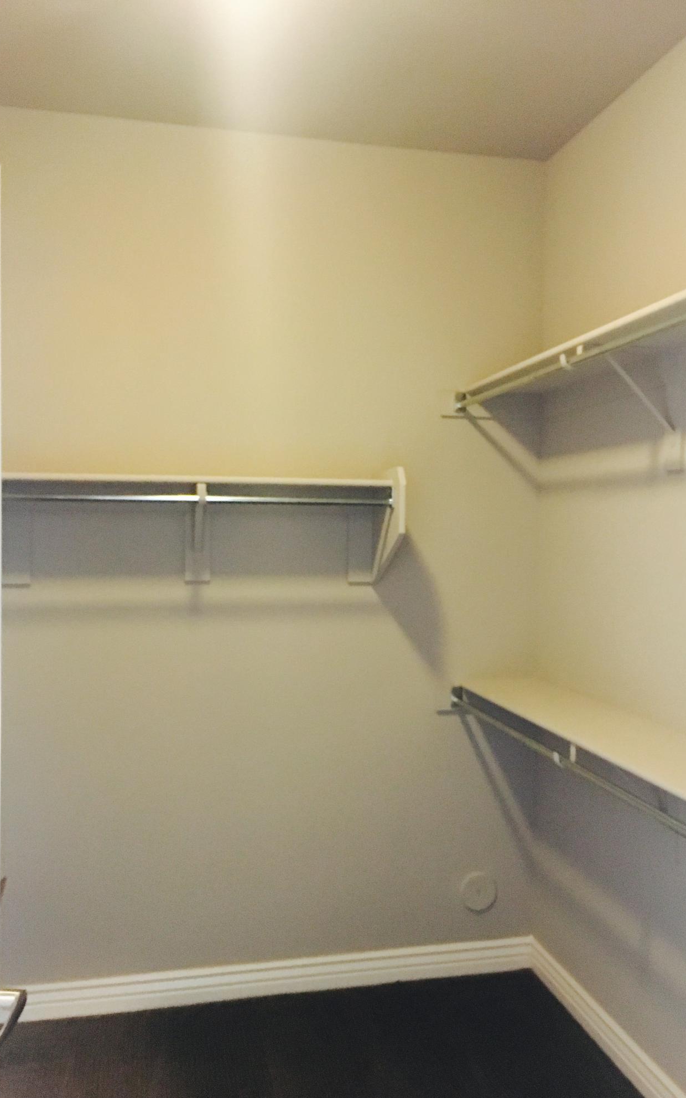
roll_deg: +1.0
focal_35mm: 31
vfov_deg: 61.2
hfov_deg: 40.6
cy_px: 553
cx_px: 371
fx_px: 927
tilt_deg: +0.0
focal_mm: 4.15
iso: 500
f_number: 2.2
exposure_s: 1/15
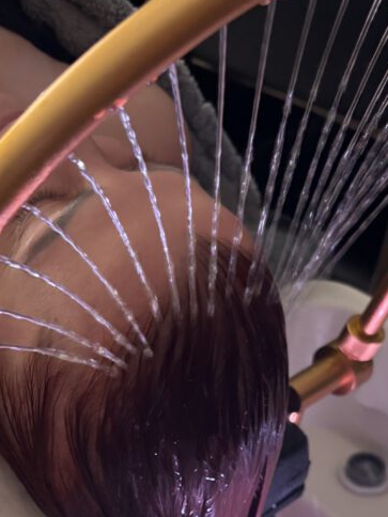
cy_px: 467
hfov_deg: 26.5
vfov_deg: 33.1
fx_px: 822
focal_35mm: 55
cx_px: 164
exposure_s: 1/37
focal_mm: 5.96
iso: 640
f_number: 1.6
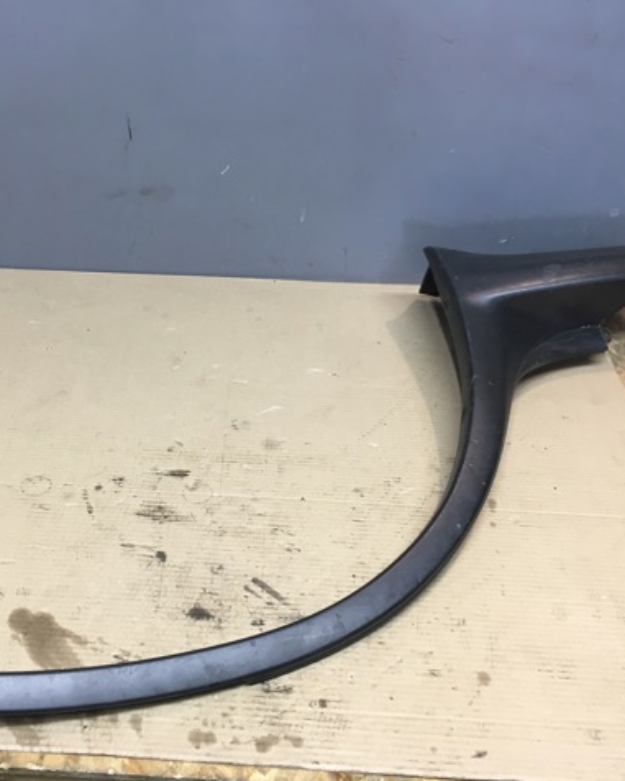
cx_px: 226
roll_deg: -0.9
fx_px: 878
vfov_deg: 47.9
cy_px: 390
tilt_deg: -35.9
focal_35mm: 38
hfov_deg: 38.9
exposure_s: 1/33
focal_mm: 4.15
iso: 64
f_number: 2.2
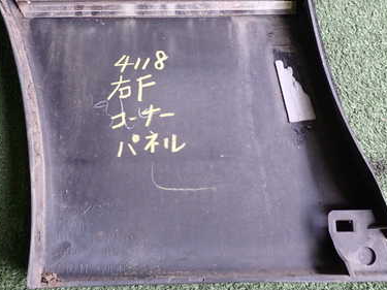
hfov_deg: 39.6
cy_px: 117
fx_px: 536
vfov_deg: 30.2
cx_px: 180
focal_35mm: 48
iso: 200
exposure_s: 1/60
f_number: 2.3
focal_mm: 5.4
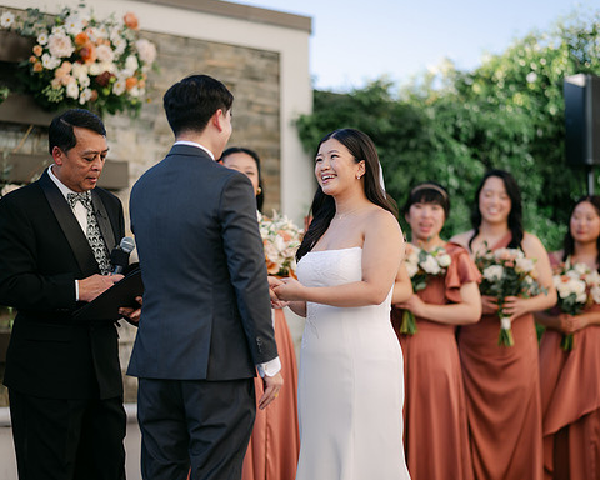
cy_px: 241
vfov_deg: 13.0
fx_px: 2113
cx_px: 320
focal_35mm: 119
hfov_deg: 16.2
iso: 64
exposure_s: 1/2000
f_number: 1.4
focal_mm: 105
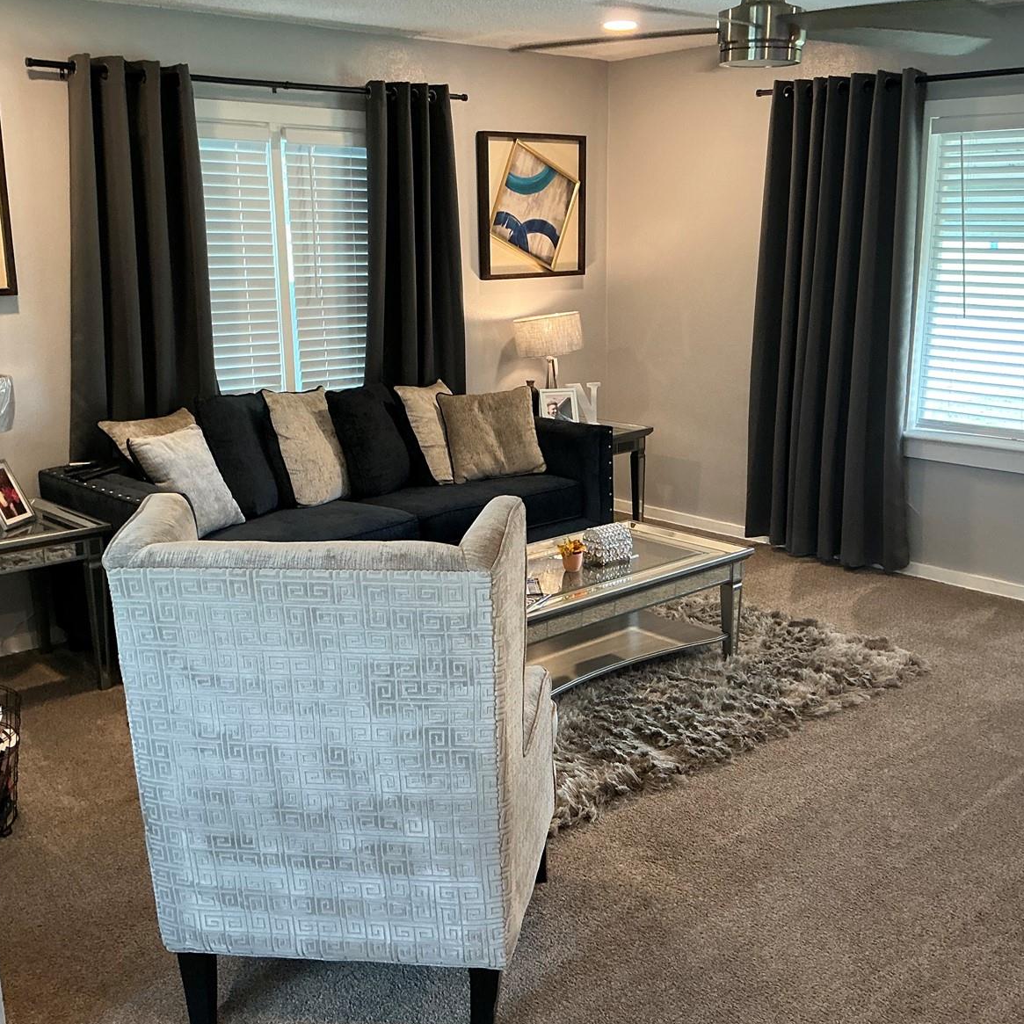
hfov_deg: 48.4
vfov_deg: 48.4
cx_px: 520
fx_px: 1138
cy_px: 503
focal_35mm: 34
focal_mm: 3
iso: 125
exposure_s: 1/50
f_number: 1.8
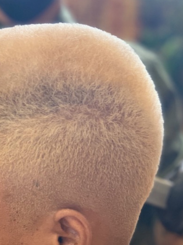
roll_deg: +0.2
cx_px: 49
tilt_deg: -6.4
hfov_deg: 14.9
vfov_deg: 19.8
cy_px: 108
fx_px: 699
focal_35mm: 99
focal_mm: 6
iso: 320
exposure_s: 1/60
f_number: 2.4
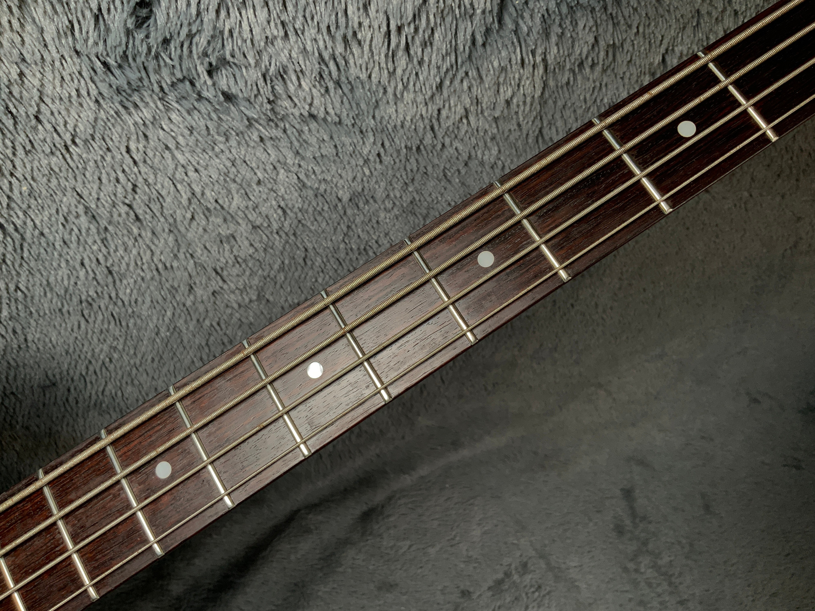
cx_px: 408
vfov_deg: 48.2
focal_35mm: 29
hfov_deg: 61.7
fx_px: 683
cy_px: 306
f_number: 1.8
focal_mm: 3
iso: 20
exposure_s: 1/156
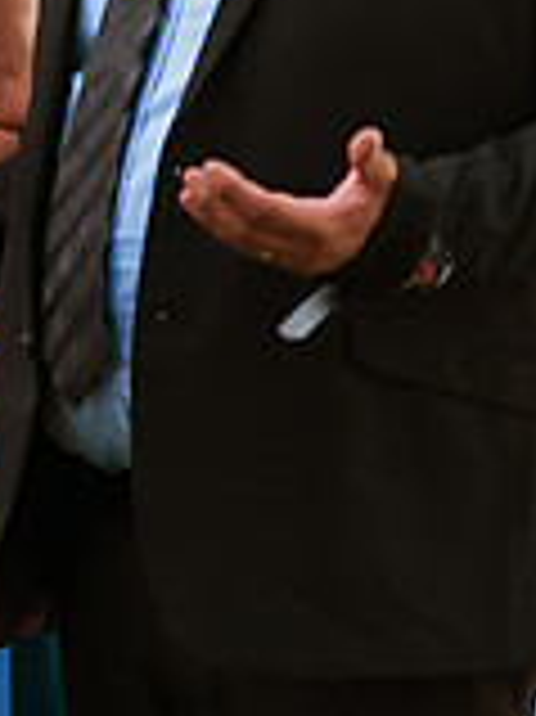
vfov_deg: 9.3
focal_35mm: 211
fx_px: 4362
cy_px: 79
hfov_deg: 6.7
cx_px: -635
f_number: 2.8
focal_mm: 60
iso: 100
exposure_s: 1/800
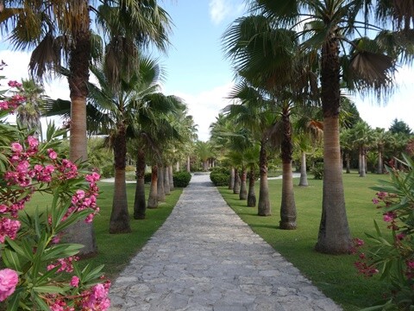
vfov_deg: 56.8
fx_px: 287
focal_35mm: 24
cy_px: 156
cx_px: 207
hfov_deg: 71.6
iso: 80
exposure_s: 1/320
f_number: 3.3
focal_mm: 4.3
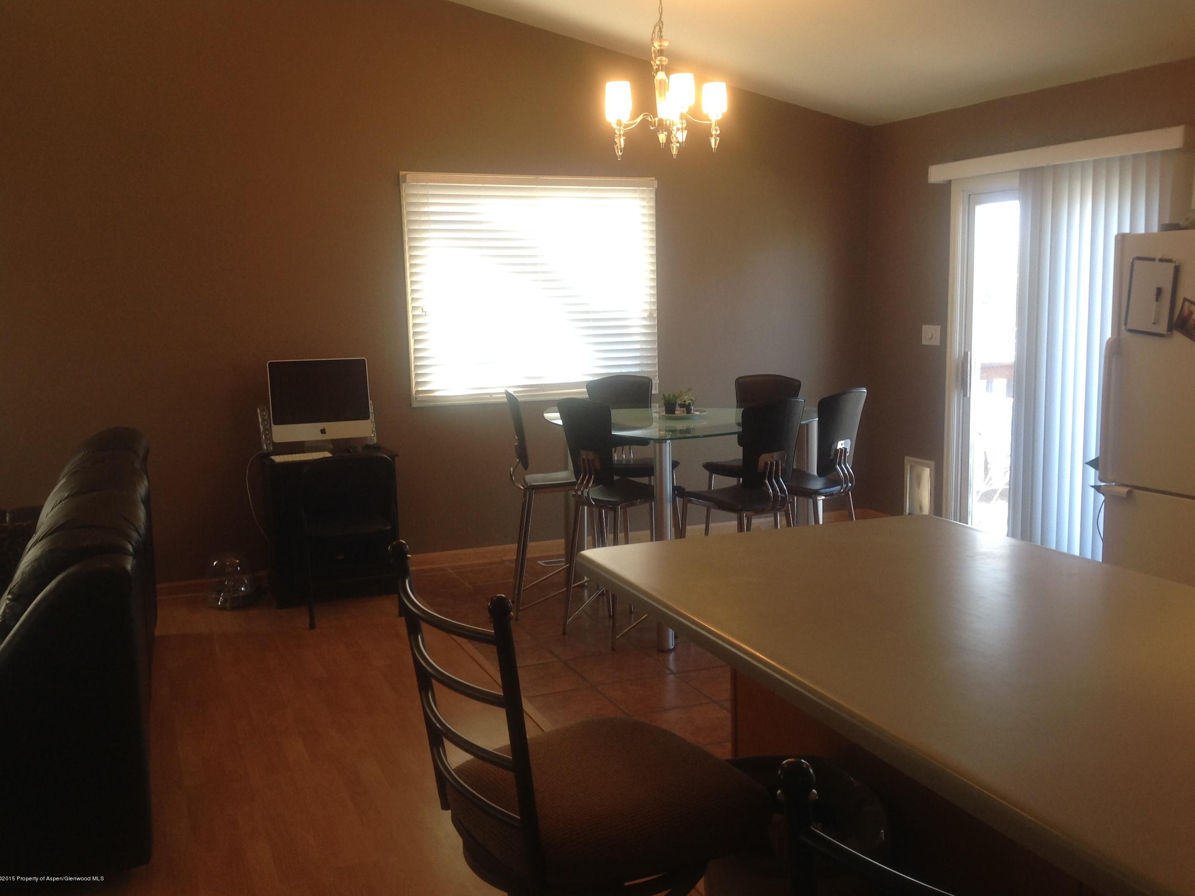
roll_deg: +0.3
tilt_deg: -7.2
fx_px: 1243
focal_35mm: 36
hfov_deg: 51.4
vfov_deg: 39.7
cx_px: 610
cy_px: 448
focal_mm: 4.28
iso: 50
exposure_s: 1/30
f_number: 2.4
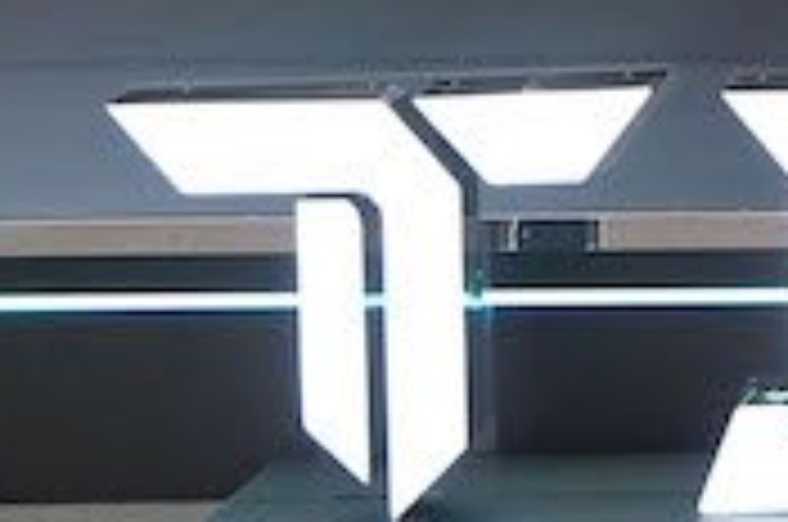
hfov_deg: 9.7
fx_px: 4304
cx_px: 1603
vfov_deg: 6.7
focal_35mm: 197
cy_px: -511
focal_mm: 43
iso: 2500
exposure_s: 1/250
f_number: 4
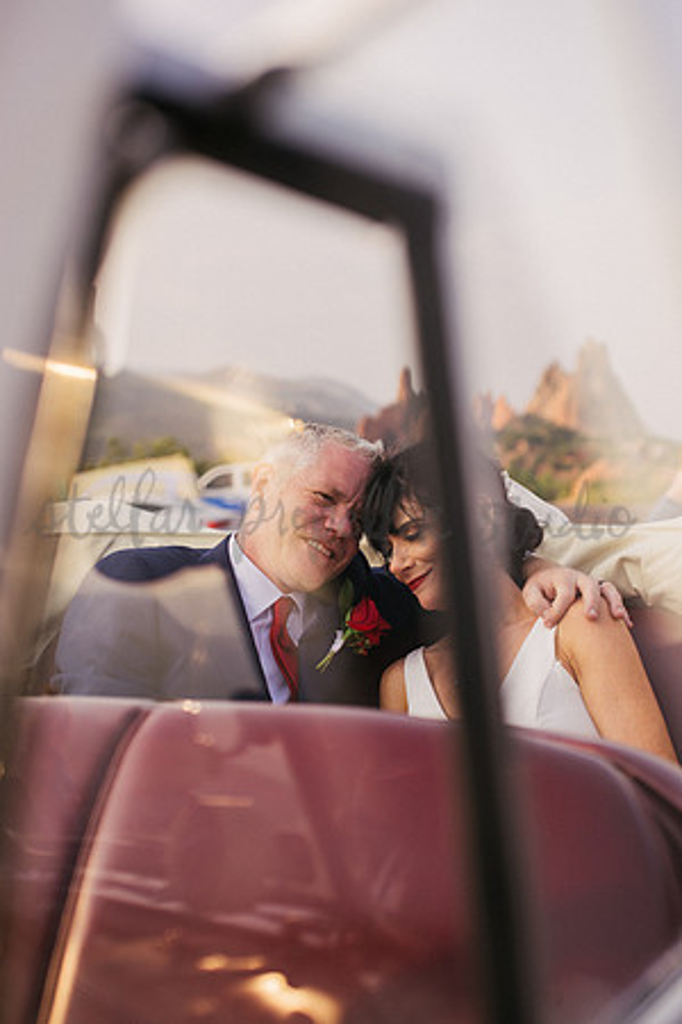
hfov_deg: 27.0
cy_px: 512
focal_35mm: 50
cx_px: 341
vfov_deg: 39.6
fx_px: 1421
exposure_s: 1/1000
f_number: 3.2
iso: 125
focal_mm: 50
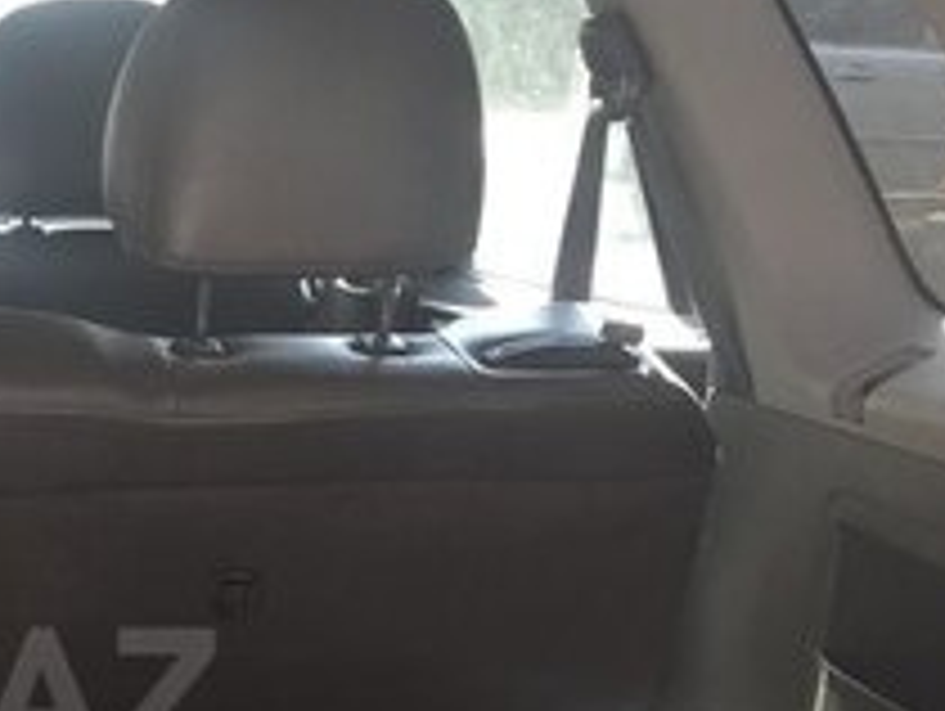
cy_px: 695
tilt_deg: -13.2
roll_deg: +0.1
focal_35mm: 91
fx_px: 2487
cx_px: -243
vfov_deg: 16.0
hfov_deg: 20.0
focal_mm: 4.15
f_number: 2.2
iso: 40
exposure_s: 1/100
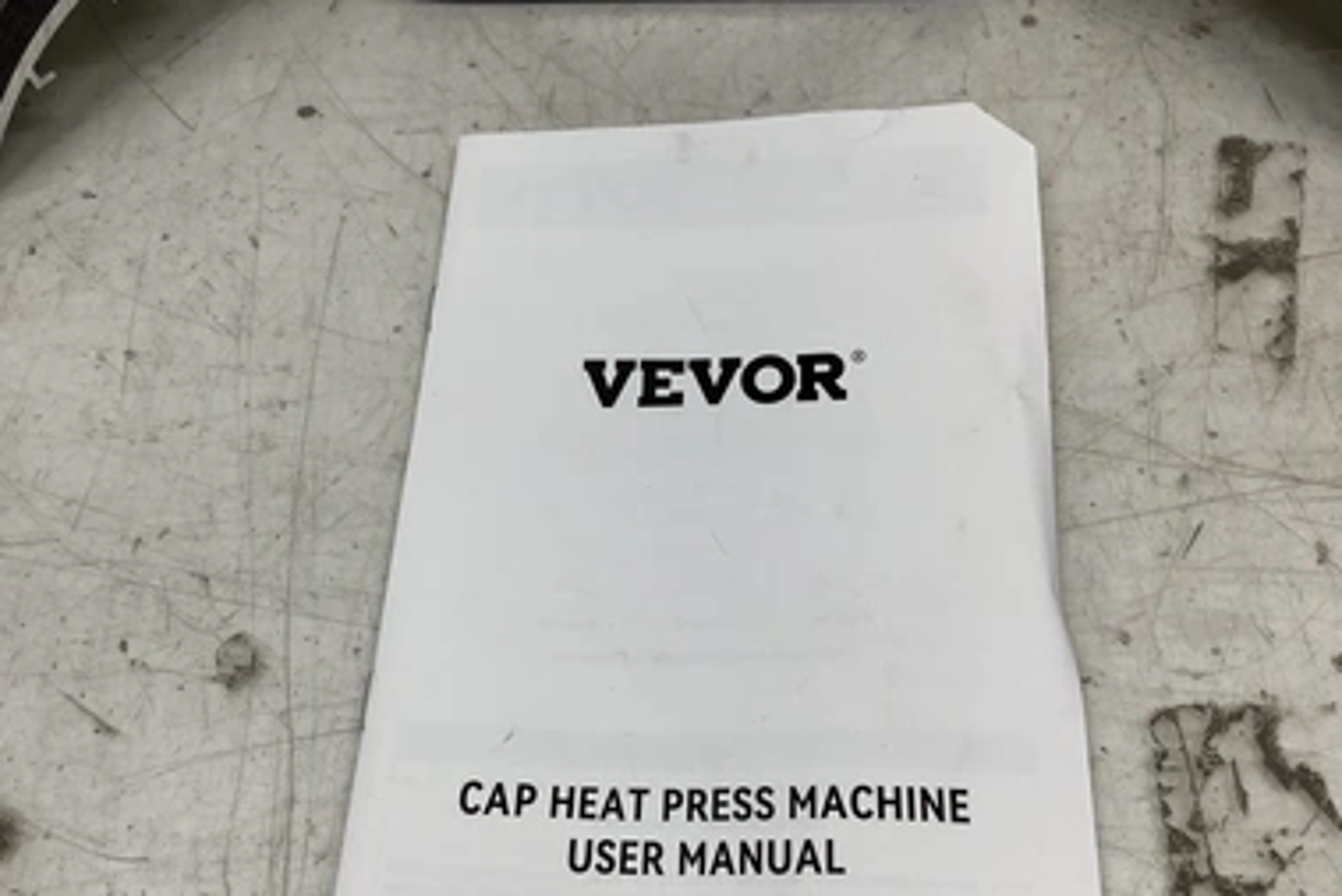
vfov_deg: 38.8
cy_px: 524
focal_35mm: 34
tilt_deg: -63.3
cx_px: 680
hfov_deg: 55.8
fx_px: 1268
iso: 40
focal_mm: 3.3
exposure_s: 1/120
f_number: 2.4
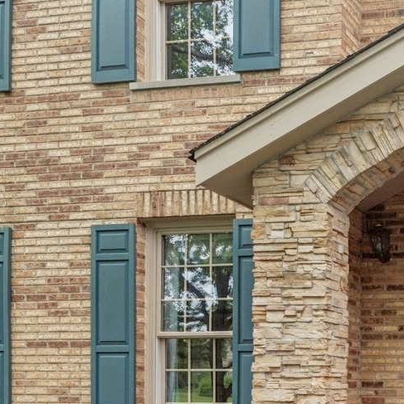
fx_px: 634
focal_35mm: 48
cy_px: 382
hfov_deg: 28.9
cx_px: 523
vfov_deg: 33.1
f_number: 8
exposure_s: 1/200
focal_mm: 17
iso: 200
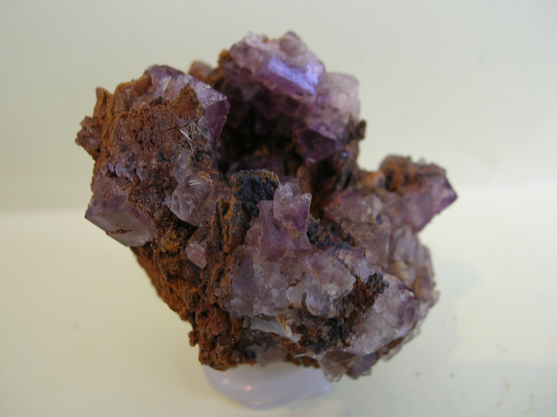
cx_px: 278
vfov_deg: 34.3
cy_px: 208
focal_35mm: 42
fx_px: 675
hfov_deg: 44.8
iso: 50
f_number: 2.8
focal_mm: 6.9
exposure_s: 1/8.5
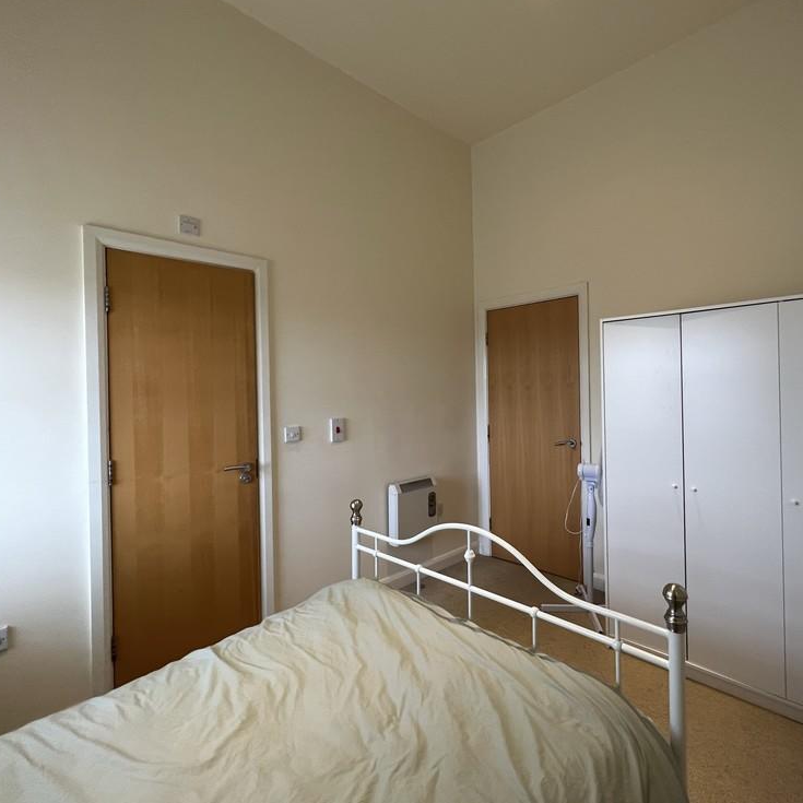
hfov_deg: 86.8
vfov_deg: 87.4
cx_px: 462
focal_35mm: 16
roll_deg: +1.2
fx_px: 420
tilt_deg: +0.2
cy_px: 391
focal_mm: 1.57
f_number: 1.8
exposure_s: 1/50
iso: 200
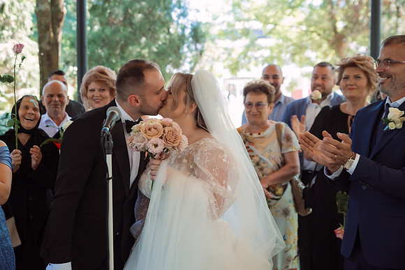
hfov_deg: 35.2
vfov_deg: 23.9
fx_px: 639
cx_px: 186
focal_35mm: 57
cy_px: 125
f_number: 3.2
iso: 640
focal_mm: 52
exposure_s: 1/200
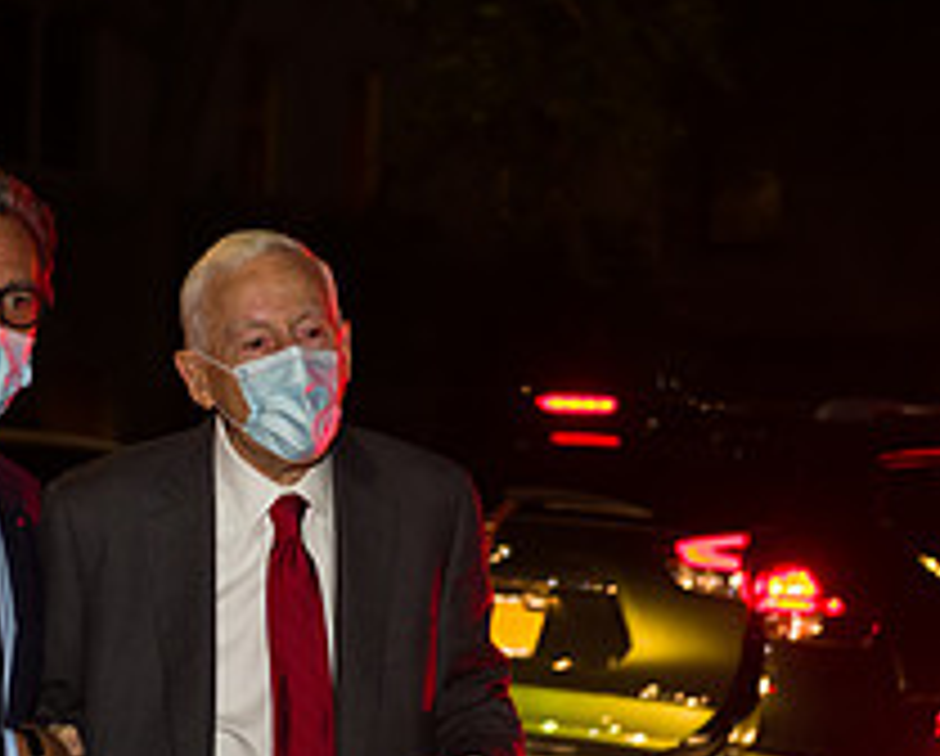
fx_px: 3623
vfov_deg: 11.9
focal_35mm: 130
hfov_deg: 14.8
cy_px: 574
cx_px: 301
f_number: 3.2
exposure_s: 1/125
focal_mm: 50
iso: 1000
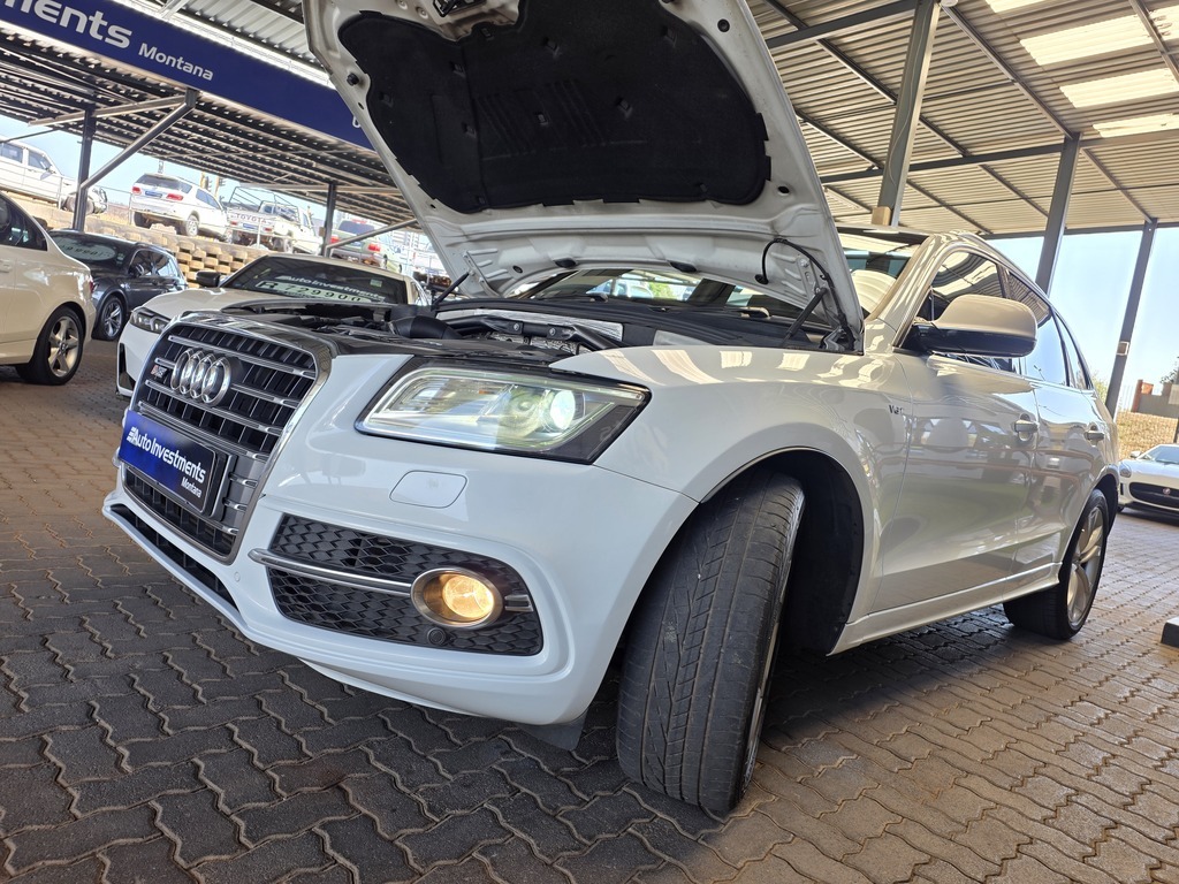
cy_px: 442
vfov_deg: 58.9
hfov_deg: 73.9
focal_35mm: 23
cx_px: 590
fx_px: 783
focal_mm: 6.25
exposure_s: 1/61.3
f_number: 1.7
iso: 16
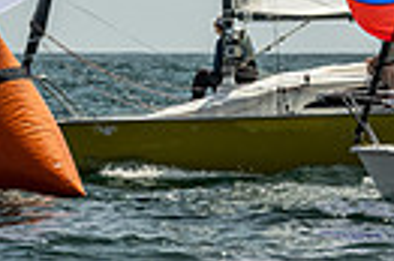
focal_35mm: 538
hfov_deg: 3.8
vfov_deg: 2.5
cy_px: -266
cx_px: 388
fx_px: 5881
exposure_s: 1/1600
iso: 320
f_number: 6.3
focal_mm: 105
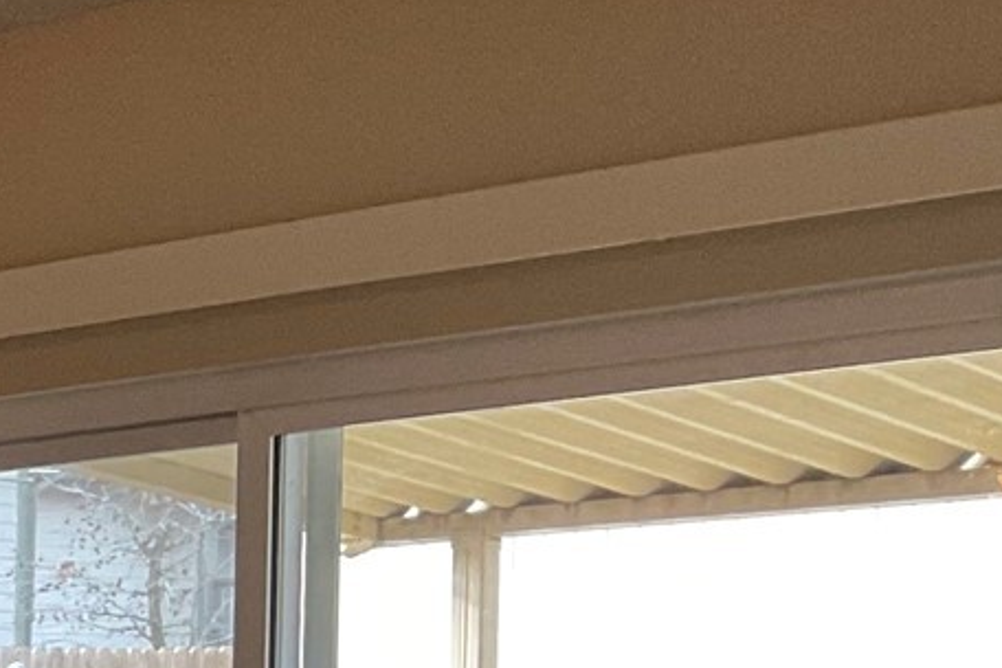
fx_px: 3535
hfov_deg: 13.5
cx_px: -1081
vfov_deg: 10.2
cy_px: 1184
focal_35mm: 127
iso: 64
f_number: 1.8
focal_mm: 3
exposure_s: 1/60
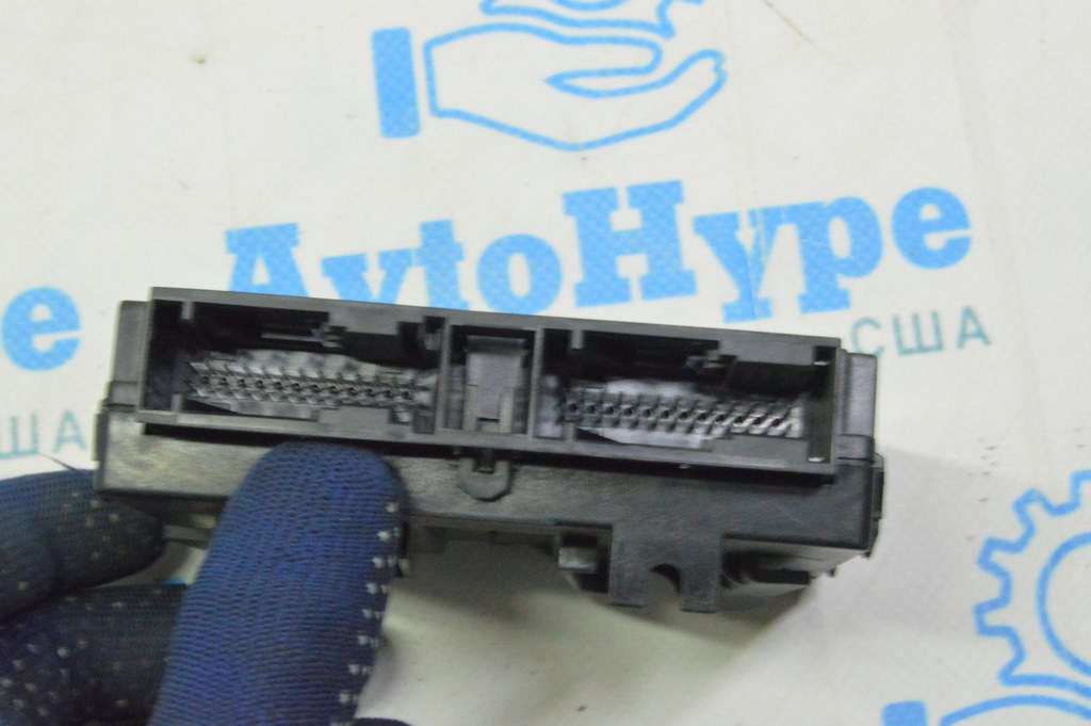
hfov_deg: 29.3
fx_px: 2089
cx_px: 546
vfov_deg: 19.7
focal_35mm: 69
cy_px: 363
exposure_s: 1/20
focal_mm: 46
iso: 6400
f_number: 20
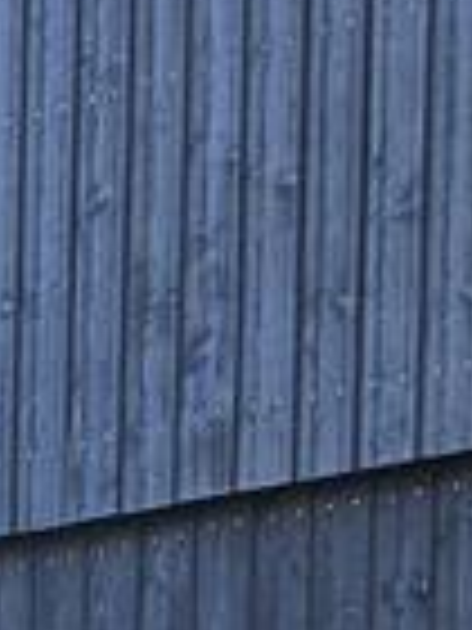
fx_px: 3436
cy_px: 1368
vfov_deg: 9.6
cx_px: -566
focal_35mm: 189
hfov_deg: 7.5
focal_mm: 5.4
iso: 40
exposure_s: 1/445
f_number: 1.8
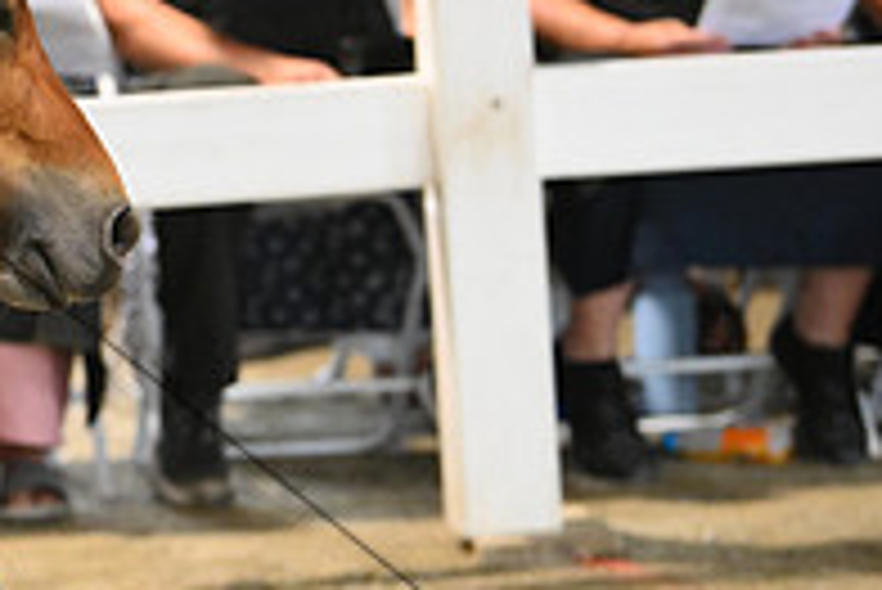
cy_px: -34
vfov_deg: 5.2
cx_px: -356
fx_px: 6522
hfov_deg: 7.6
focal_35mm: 266
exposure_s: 1/487
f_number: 4
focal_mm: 90
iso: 6400
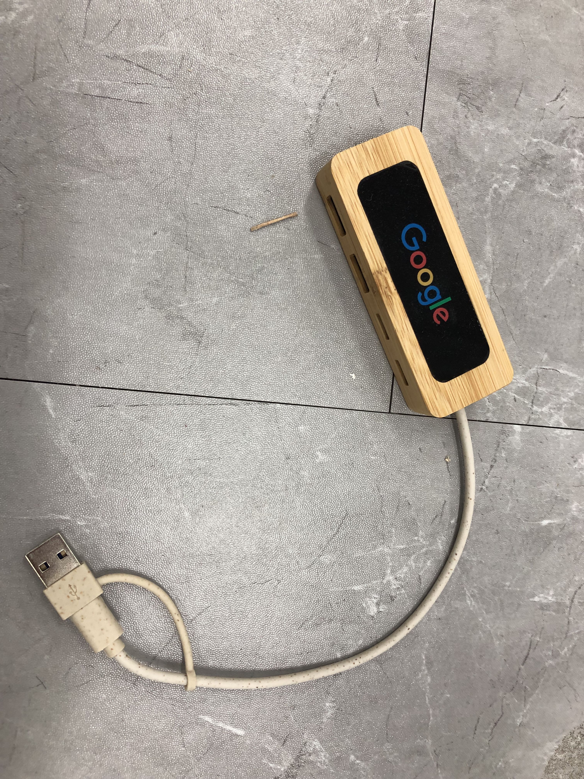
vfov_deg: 63.4
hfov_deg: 49.7
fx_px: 630
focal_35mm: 28
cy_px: 390
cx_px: 292
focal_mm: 3.99
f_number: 1.8
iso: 32
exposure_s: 1/33
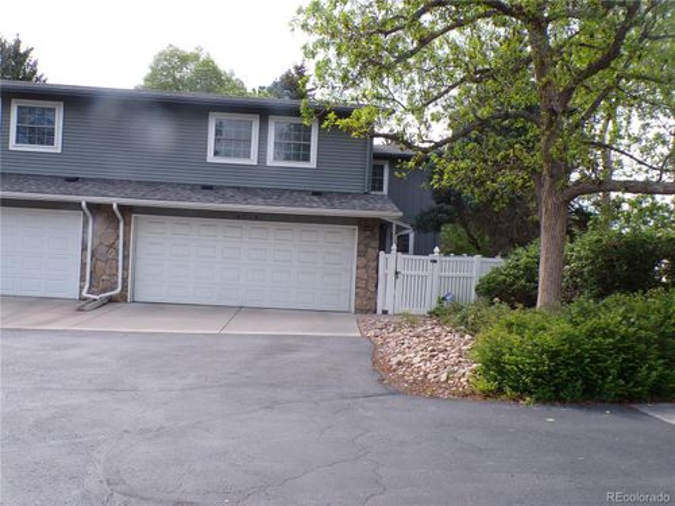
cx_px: 338
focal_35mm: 32
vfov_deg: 44.2
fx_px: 624
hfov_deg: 56.8
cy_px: 253
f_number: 4.8
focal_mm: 5.8
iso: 100
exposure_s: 1/180
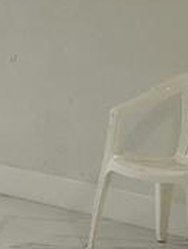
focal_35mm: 161
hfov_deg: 8.8
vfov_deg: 12.2
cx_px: -163
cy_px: 87
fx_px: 1162
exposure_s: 1/120
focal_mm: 6.4
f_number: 1.8
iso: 50
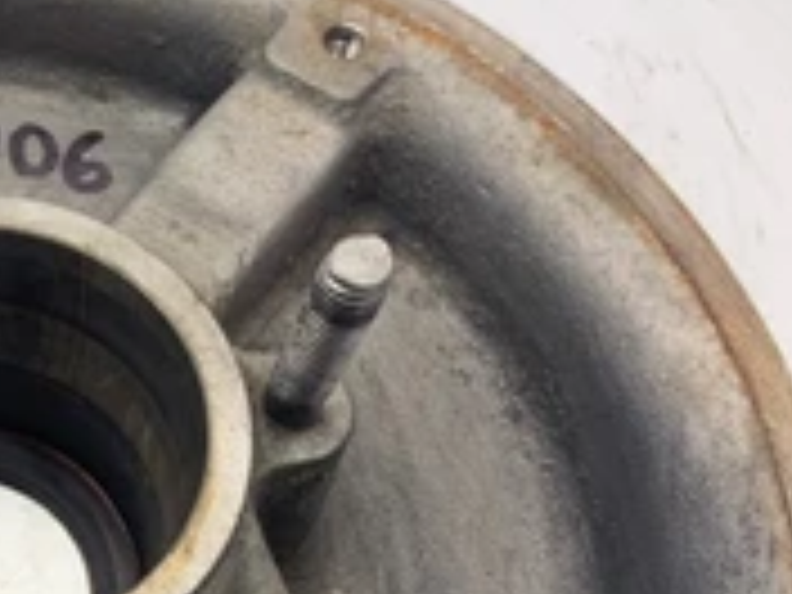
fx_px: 1350
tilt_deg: -64.6
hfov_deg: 29.3
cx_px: -90
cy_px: 490
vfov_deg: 24.4
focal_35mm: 59
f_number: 1.8
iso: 100
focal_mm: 4.25
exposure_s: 1/83
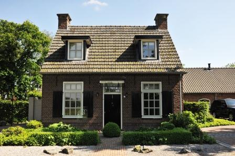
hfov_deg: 54.5
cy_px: 78
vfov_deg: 37.8
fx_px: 228
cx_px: 118
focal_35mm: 35
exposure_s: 1/8000
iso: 800
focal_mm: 35
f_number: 4
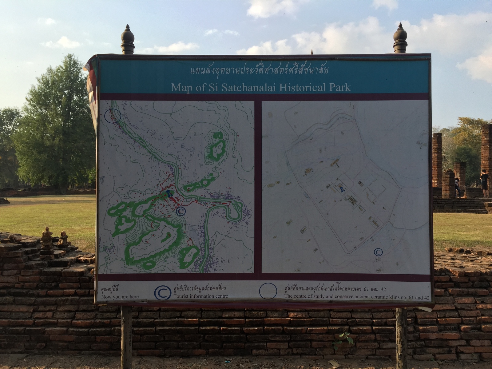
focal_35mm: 29
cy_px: 184
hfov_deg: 61.7
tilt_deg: +0.8
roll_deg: -0.8
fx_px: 412
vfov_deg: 48.2
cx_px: 246
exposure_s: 1/879
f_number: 2.2
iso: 32
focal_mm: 4.15
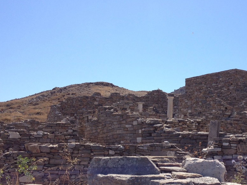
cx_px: 170
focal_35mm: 54
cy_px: 113
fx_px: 385
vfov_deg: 26.9
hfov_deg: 35.1
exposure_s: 1/1783
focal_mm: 4.28
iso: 50
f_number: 2.4
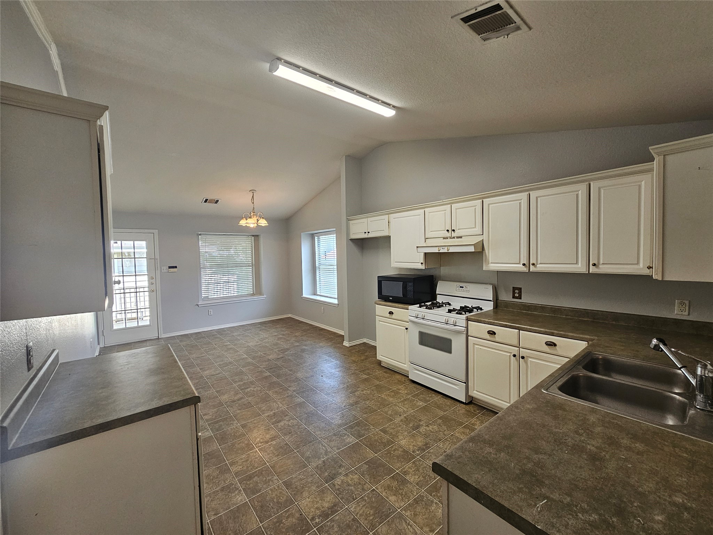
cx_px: 356
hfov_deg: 106.2
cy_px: 268
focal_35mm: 13
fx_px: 268
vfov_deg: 89.9
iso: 160
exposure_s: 1/60
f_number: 2.2
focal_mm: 2.2
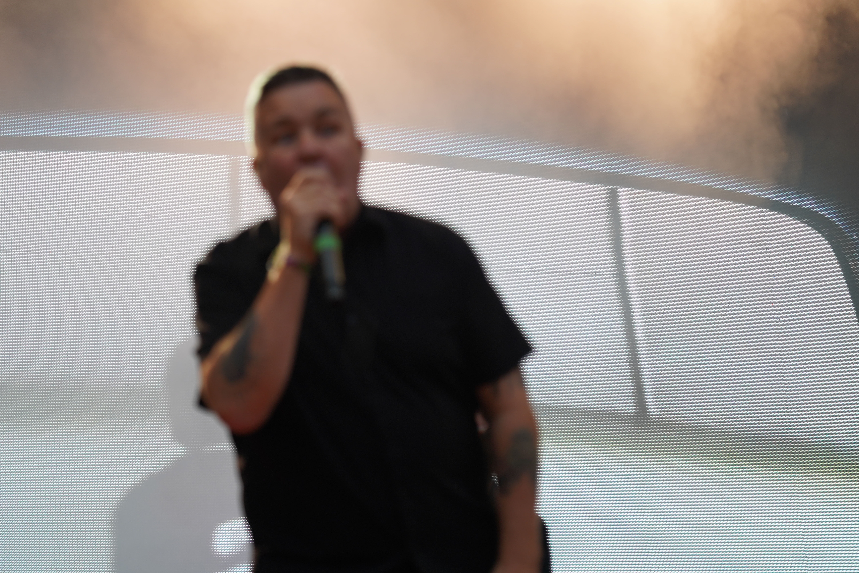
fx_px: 2505
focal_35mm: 105
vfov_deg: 13.0
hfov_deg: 19.5
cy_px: 286
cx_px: 430
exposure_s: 1/125
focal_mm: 105
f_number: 4
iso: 400
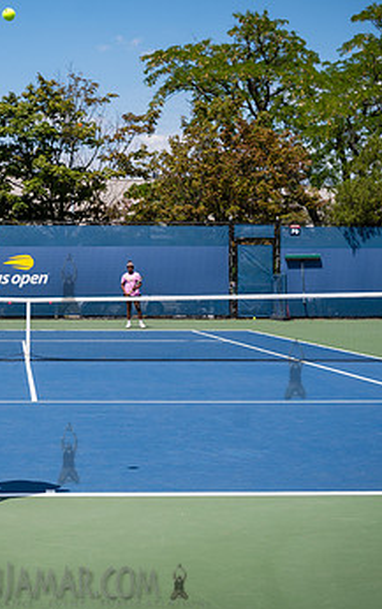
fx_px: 1263
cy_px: 283
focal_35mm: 76
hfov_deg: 17.0
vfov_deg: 27.1
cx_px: 67
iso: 100
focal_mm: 44
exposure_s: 1/1250
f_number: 4
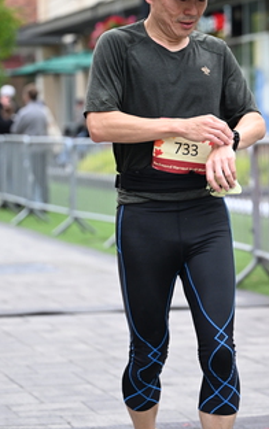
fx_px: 1616
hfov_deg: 9.5
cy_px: 193
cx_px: 205
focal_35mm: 138
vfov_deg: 15.1
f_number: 2.8
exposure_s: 1/1600
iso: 1250
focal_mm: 77
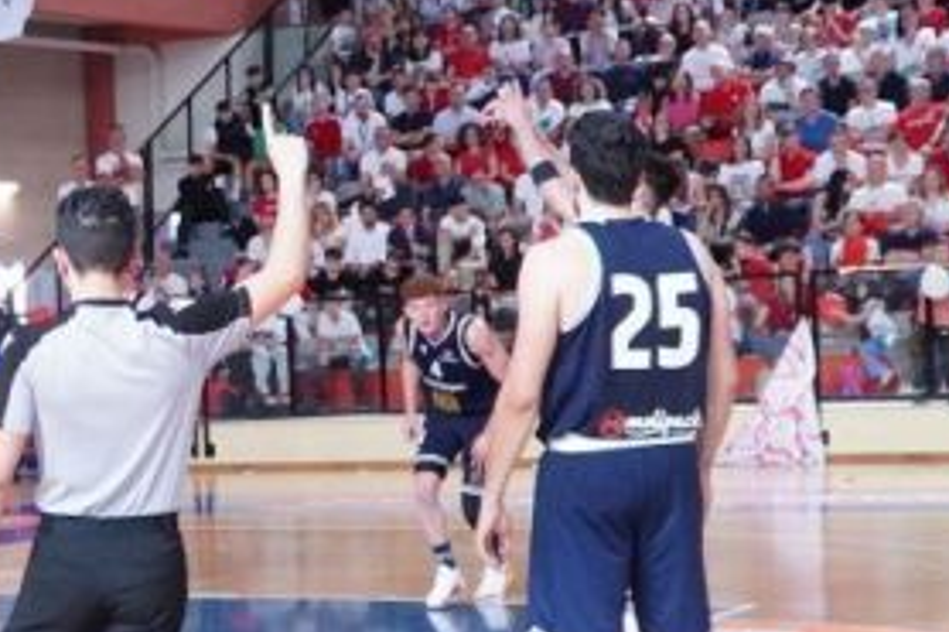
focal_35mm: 99
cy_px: 376
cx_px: -150
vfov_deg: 13.7
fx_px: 2620
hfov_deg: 19.5
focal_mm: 23
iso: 5000
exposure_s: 1/640
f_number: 4
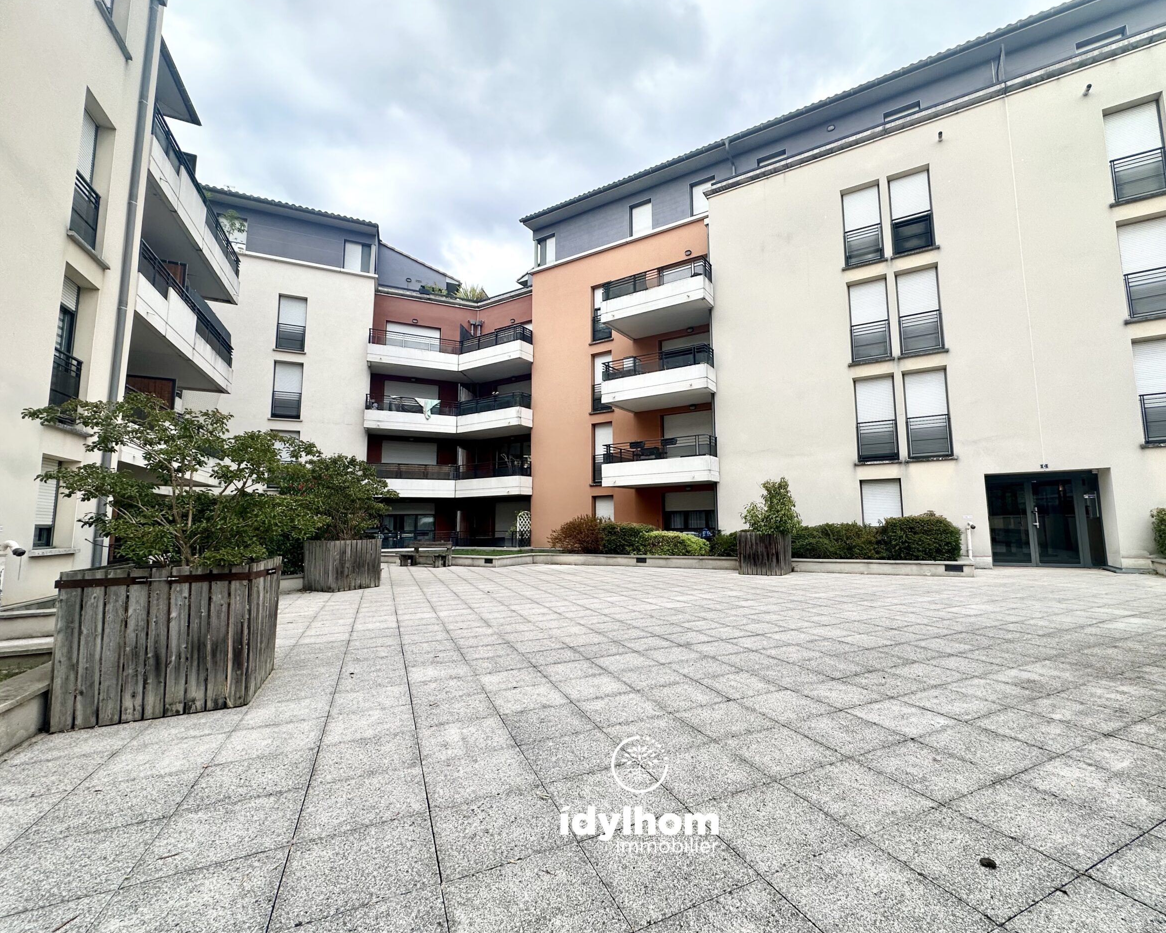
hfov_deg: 96.5
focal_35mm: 15
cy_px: 466
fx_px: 518
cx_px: 639
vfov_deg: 84.0
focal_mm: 2.22
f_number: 2.2
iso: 40
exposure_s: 1/481
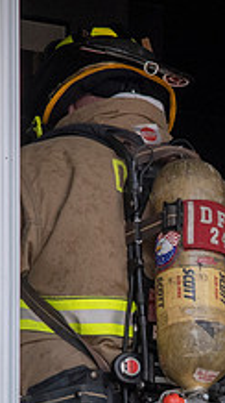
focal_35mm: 463
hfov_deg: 2.6
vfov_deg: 4.7
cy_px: 364
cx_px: 252
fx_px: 4930
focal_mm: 80
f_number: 9
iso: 1000
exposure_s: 1/320
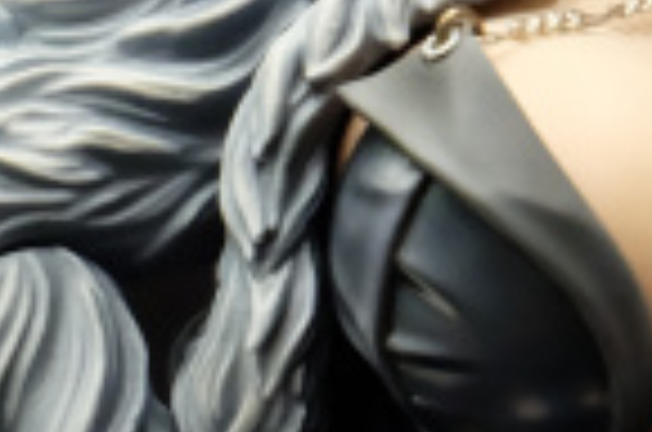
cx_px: 708
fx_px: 7500
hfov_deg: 5.0
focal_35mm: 415
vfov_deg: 3.3
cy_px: 270
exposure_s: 1/30
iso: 3200
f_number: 5.6
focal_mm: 50
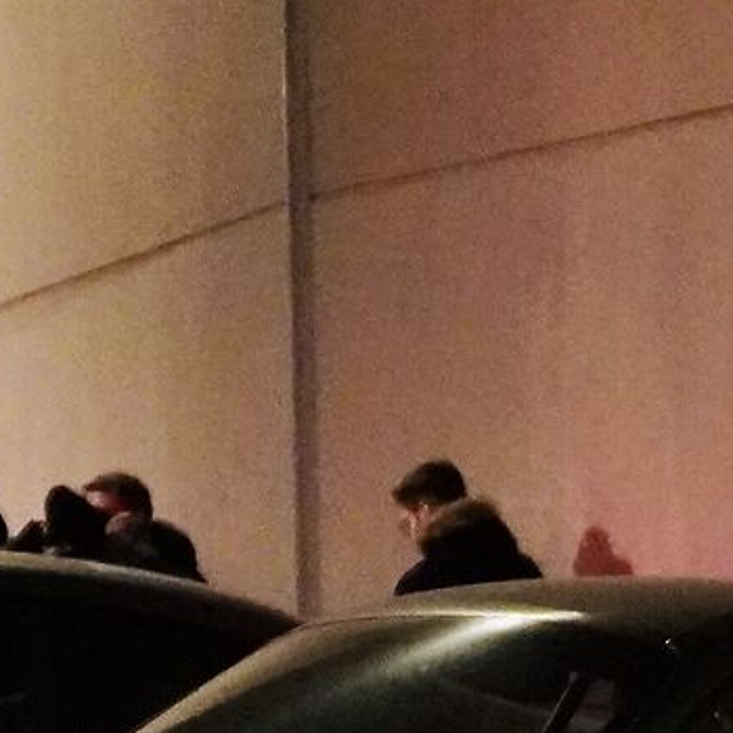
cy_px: 1426
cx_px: 1076
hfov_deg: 10.2
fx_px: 3975
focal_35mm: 166
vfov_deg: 9.8
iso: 6400
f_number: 4
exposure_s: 1/80
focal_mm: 19
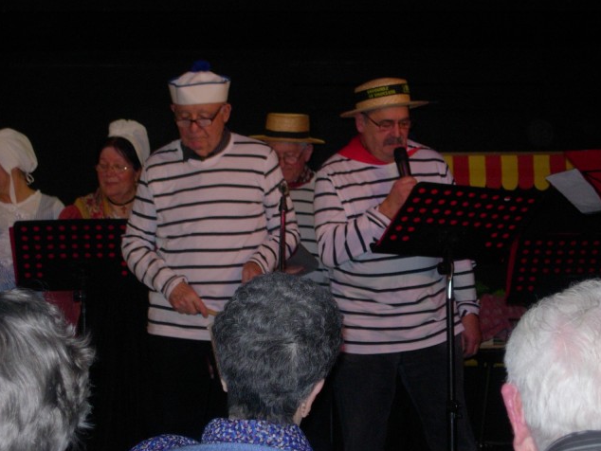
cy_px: 226
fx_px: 1980
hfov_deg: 17.3
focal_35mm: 114
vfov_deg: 13.0
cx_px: 300
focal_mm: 23.4
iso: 200
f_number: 4.9
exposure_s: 1/161
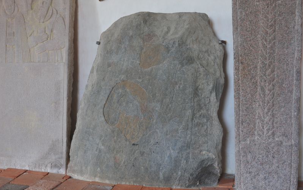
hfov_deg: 48.2
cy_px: 95
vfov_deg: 31.3
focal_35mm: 41
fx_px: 339
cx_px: 152
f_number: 7.1
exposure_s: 1/60
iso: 1000
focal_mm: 40
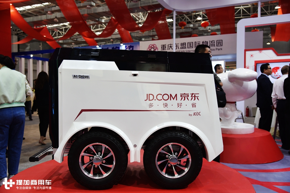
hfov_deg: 58.7
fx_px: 258
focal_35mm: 32
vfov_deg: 41.1
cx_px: 145
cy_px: 96
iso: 400
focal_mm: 32
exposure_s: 1/80
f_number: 4.5
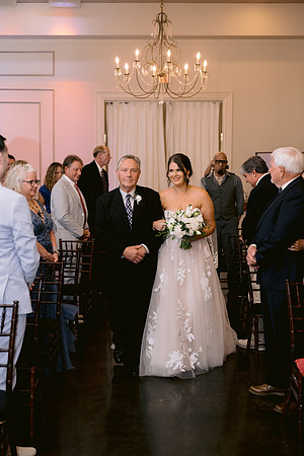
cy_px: 228
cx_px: 152
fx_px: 633
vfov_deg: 39.6
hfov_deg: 27.0
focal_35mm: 50
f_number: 2.8
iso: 1600
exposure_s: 1/160
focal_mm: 50
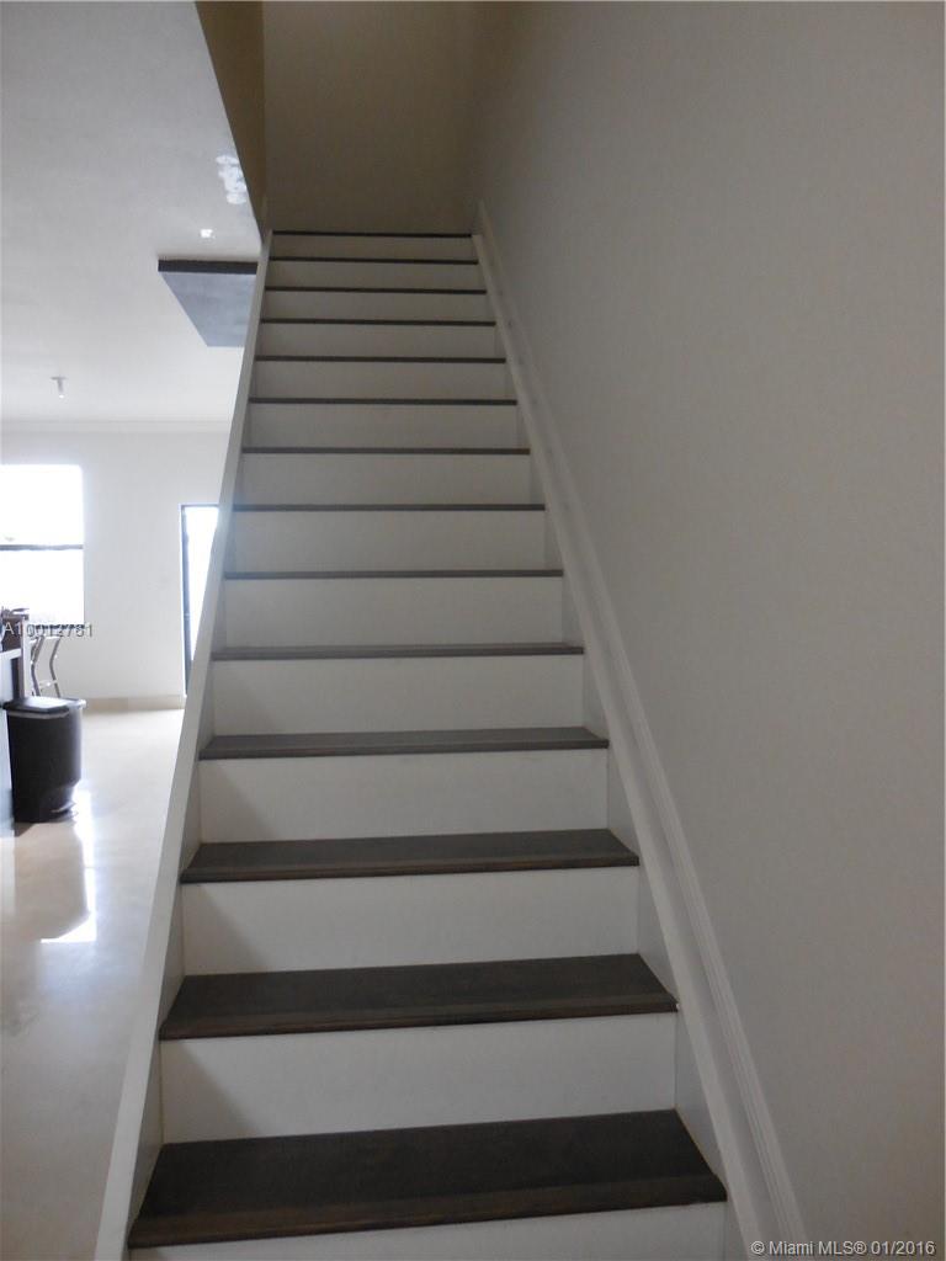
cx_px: 473
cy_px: 630
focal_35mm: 28
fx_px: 1020
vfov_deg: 63.4
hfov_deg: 49.7
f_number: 3.5
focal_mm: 5
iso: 400
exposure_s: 1/40
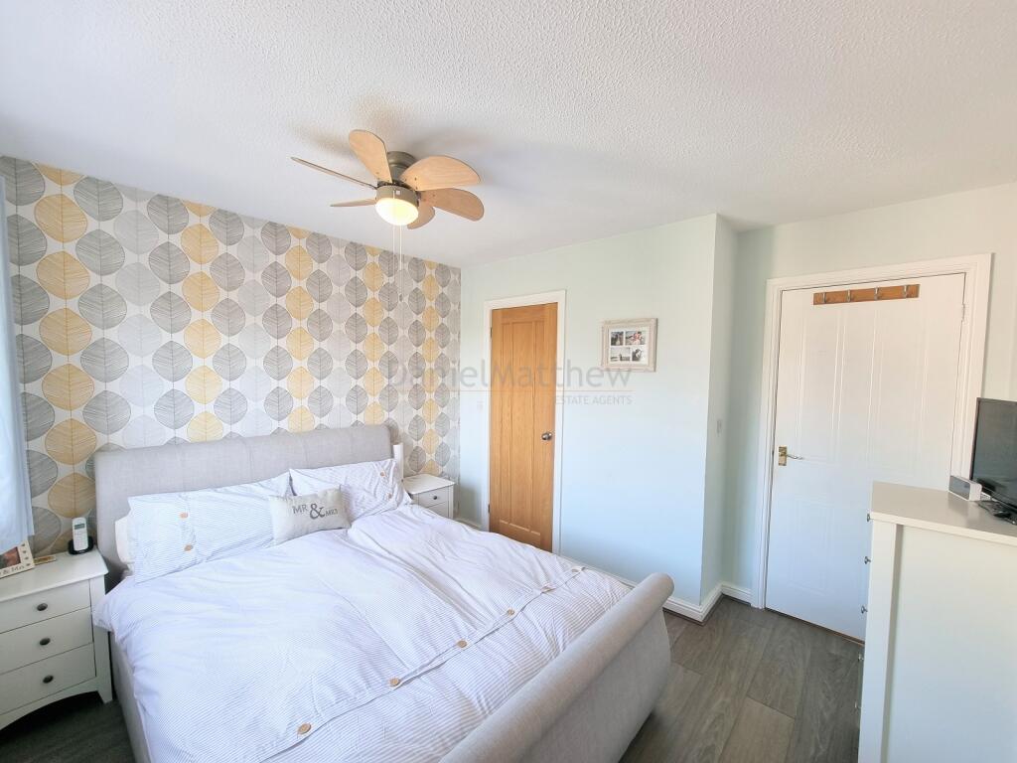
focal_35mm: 13
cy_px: 382
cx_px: 508
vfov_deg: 89.9
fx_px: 382
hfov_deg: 106.2
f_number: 2.2
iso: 64
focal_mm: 2.2
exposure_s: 1/50
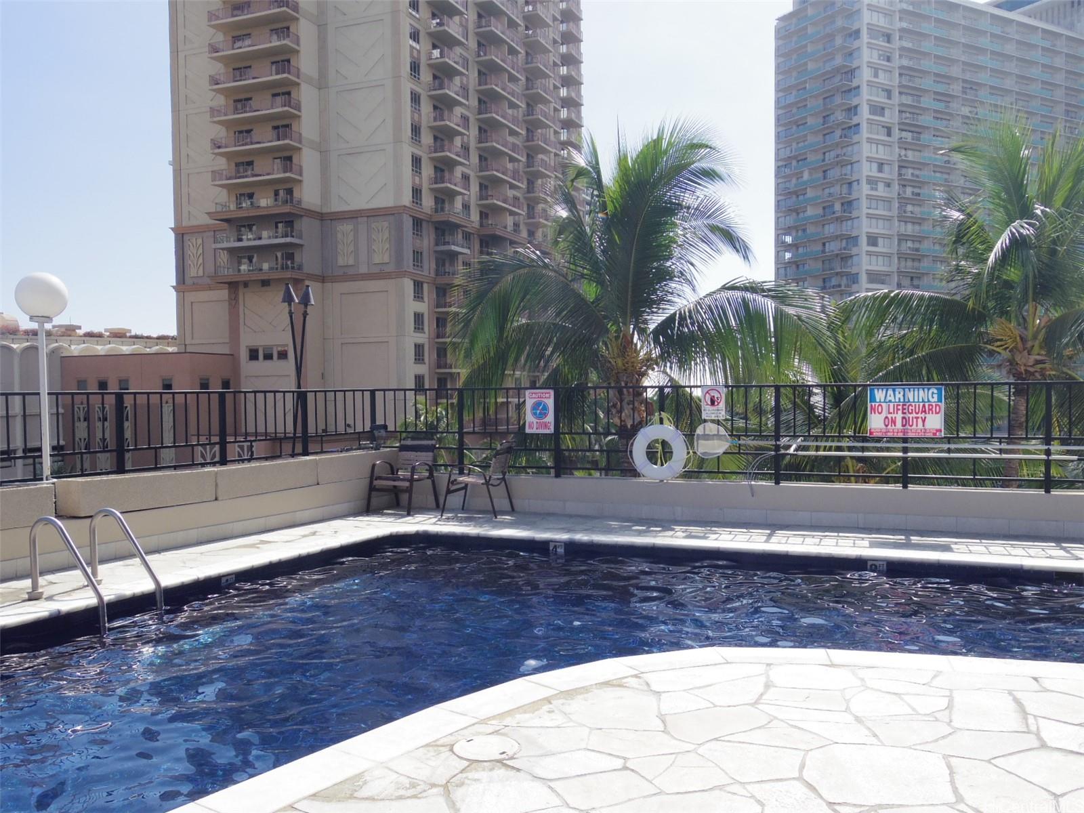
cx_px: 542
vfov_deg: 45.4
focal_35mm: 31
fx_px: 971
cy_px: 406
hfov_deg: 58.4
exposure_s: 1/200
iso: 200
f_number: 4.5
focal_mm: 6.7
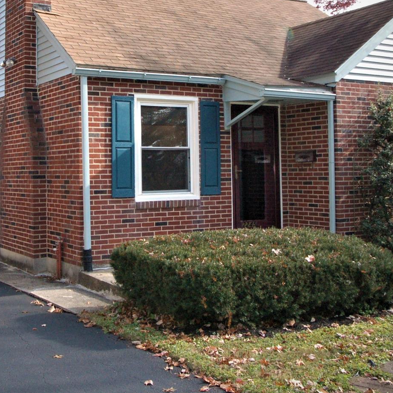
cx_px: 126
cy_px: 130
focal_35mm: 48
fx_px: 616
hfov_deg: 35.0
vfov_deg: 35.1
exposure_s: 1/500
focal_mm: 17
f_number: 9
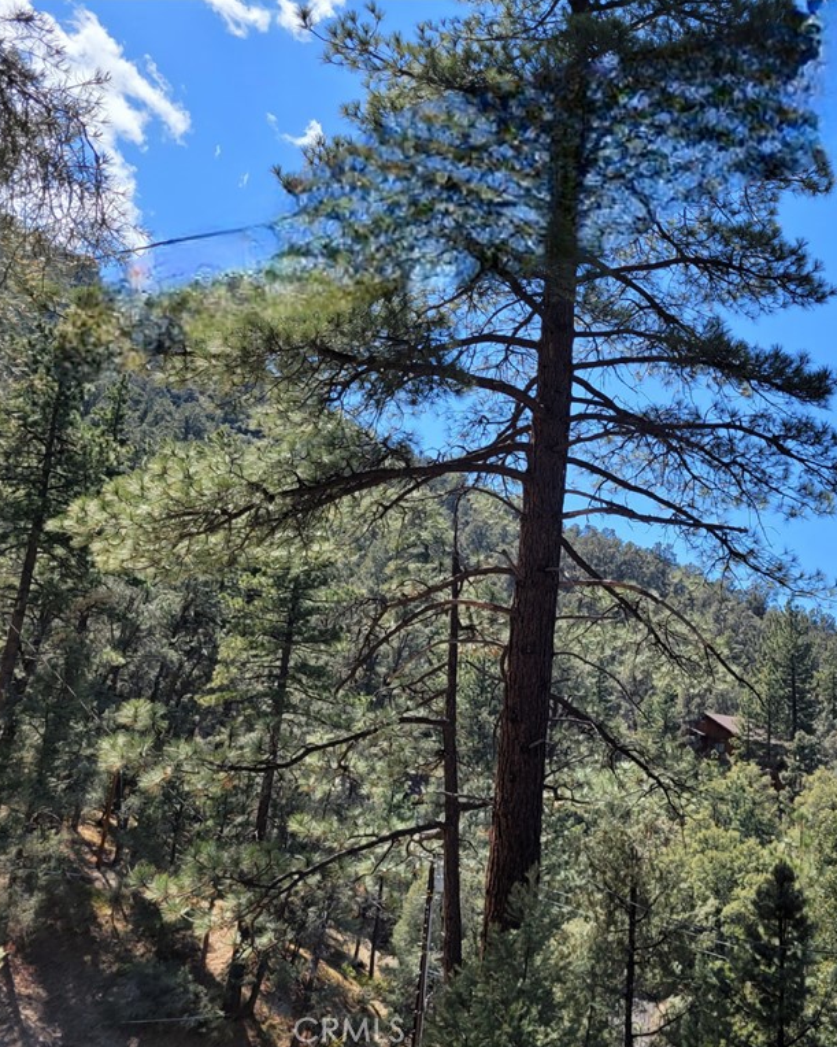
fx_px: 1053
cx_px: 673
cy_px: 524
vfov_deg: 52.9
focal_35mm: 34
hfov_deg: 41.4
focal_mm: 5.4
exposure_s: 1/1250
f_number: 1.8
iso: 40
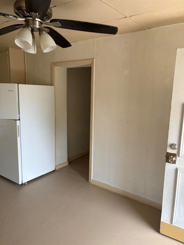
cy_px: 122
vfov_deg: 67.3
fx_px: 184
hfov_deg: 53.1
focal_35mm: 26
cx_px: 92
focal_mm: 5.96
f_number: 1.6
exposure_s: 1/115
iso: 125
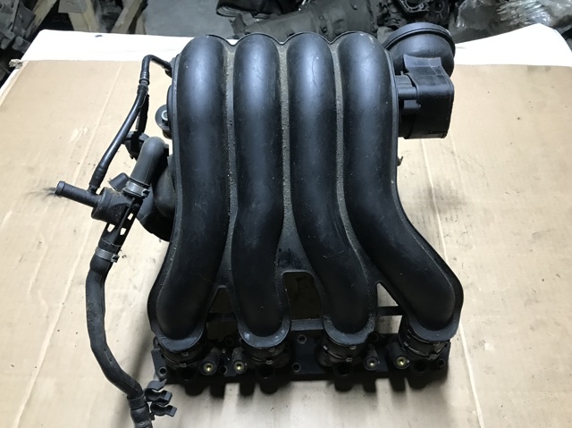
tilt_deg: -52.3
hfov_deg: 63.5
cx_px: 286
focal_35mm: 28
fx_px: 462
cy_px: 214
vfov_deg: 49.7
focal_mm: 3.99
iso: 64
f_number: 1.8
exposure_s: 1/17
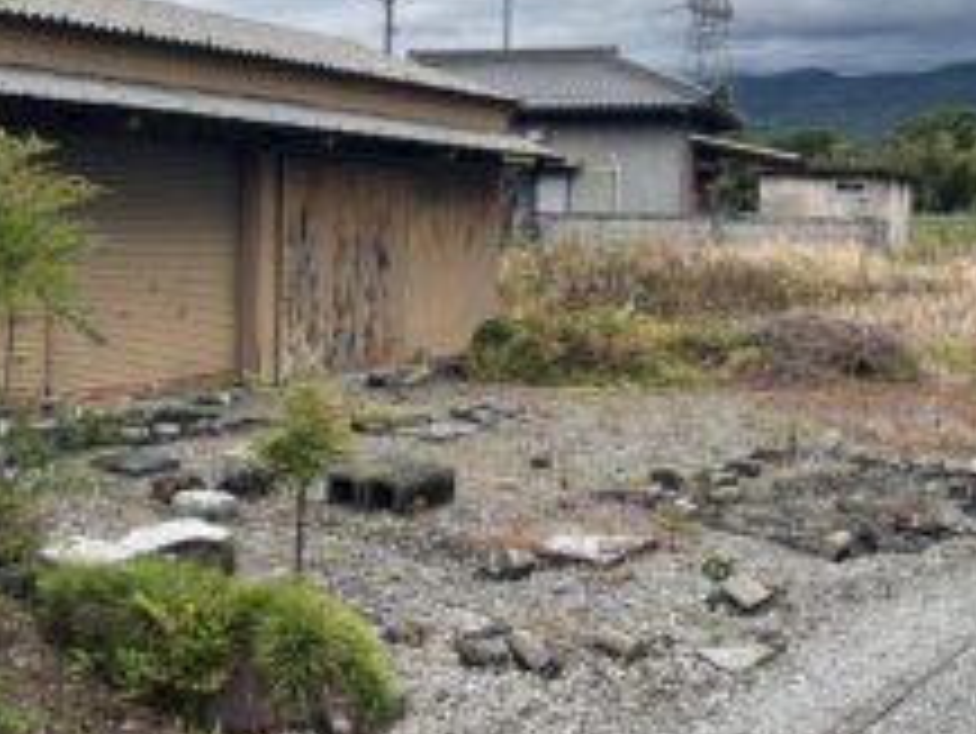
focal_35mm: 48
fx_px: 1354
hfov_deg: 39.4
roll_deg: -0.6
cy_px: 360
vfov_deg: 30.3
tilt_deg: -6.0
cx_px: 378
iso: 50
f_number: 1.5
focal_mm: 5.7
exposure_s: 1/2404
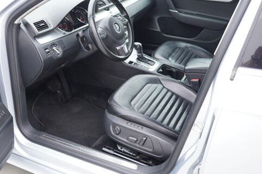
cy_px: 76
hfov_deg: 47.3
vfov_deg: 32.6
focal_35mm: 41
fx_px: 298
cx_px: 114
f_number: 2.8
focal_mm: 24
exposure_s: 1/40
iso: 250
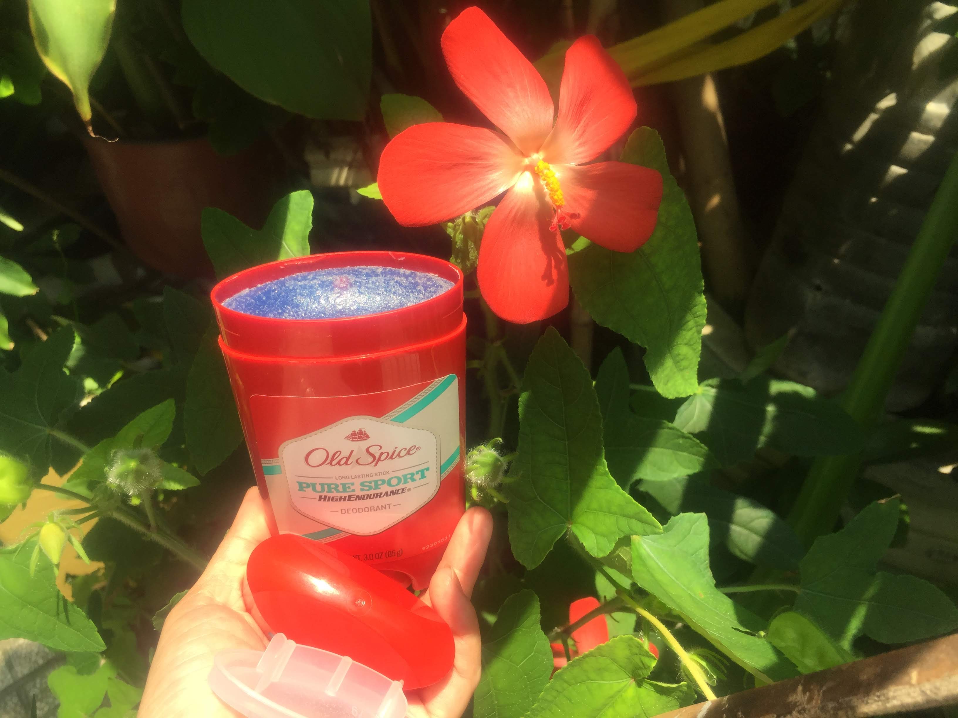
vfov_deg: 48.2
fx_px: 803
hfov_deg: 61.7
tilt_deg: -39.8
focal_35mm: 29
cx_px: 479
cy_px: 359
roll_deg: +6.8
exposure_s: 1/775
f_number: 2.2
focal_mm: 4.15
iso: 32
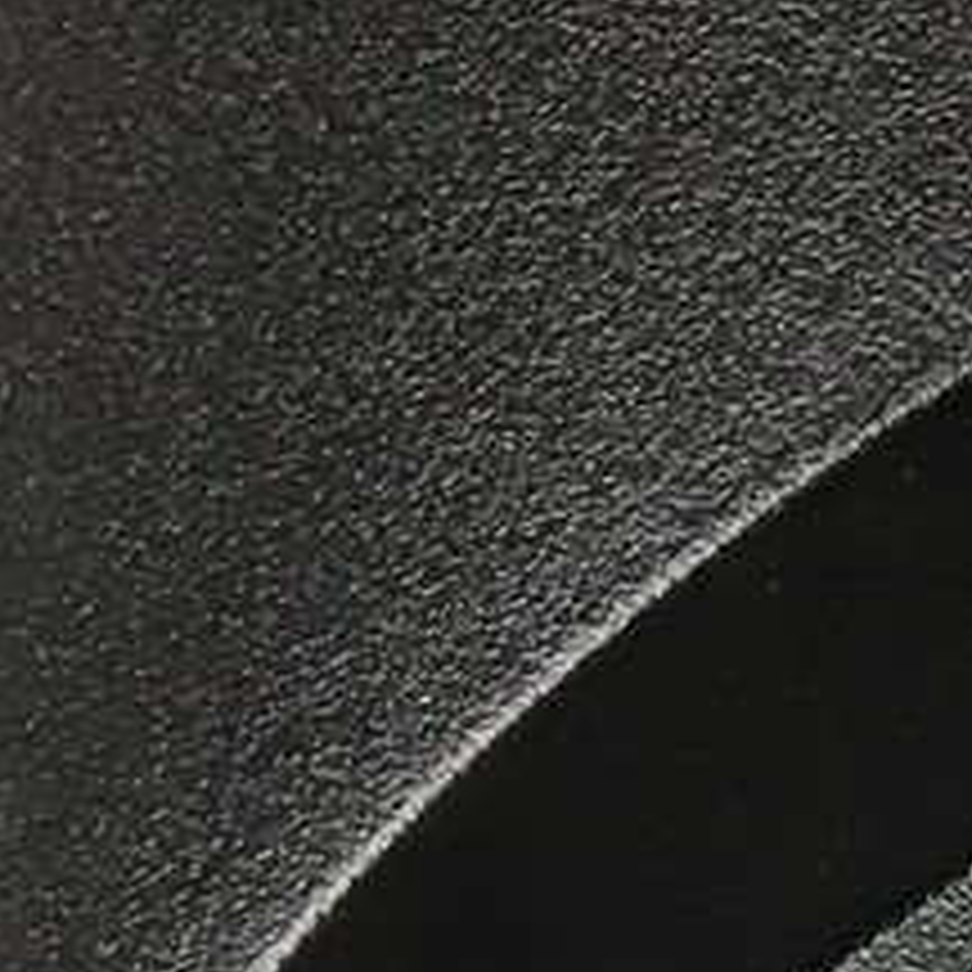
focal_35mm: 171
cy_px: 976
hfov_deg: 8.5
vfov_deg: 10.1
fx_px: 5432
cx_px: 2943
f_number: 2.2
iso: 32
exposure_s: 1/30
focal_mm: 4.15
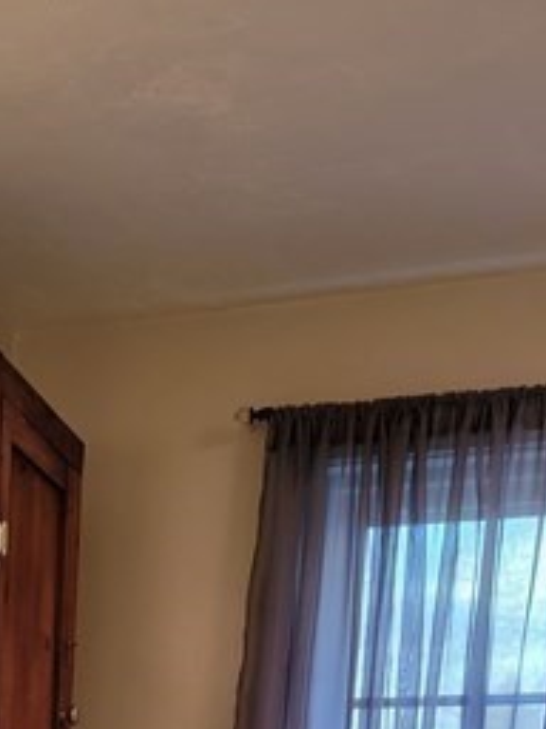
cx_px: -114
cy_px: 1082
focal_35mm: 72
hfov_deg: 19.2
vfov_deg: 22.4
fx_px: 1514
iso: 320
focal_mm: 6.7
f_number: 1.8
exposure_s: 1/120
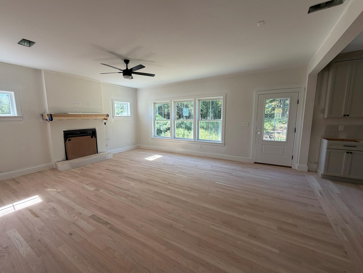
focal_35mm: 15
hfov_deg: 98.0
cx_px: 169
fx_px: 157
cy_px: 138
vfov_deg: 81.8
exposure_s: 1/121
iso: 64
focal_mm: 2.22
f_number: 2.2
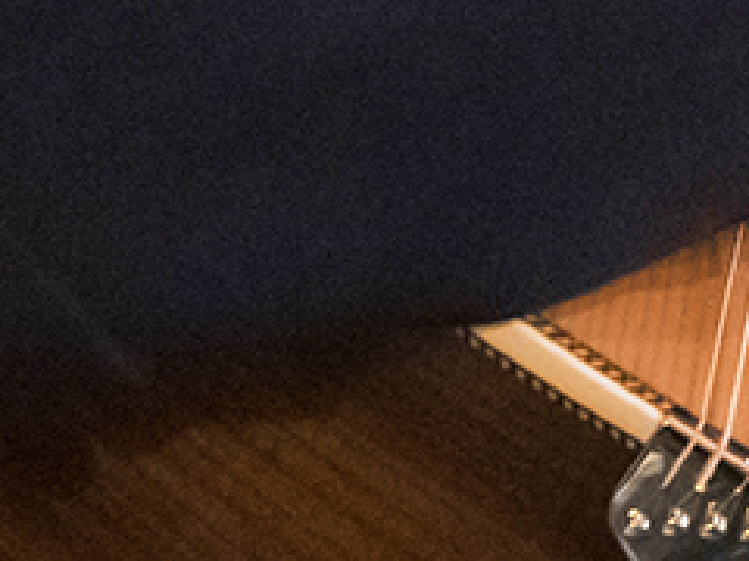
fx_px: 5453
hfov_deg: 7.6
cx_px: 1292
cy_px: 0
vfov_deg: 5.9
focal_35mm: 252
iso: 12800
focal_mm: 38
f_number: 4.5
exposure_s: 1/60
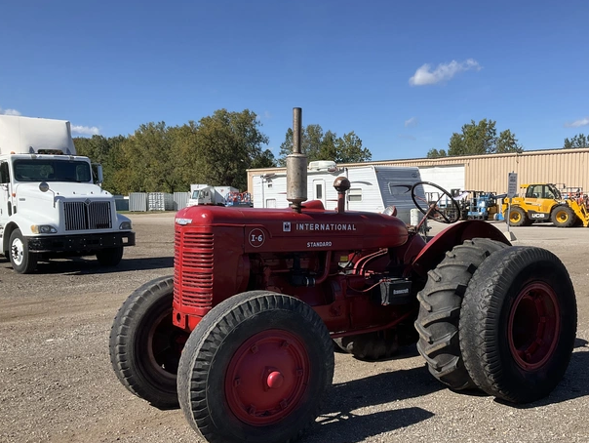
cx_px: 345
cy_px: 246
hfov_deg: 51.1
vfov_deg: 39.7
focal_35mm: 36
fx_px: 613
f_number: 1.8
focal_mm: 3
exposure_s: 1/1848
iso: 25
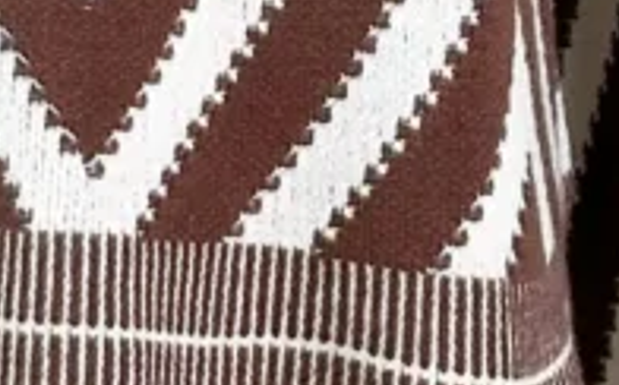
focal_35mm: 399
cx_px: 19
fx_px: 6723
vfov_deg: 3.2
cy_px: -701
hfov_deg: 5.3
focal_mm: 6.86
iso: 50
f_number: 1.78
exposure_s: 1/200
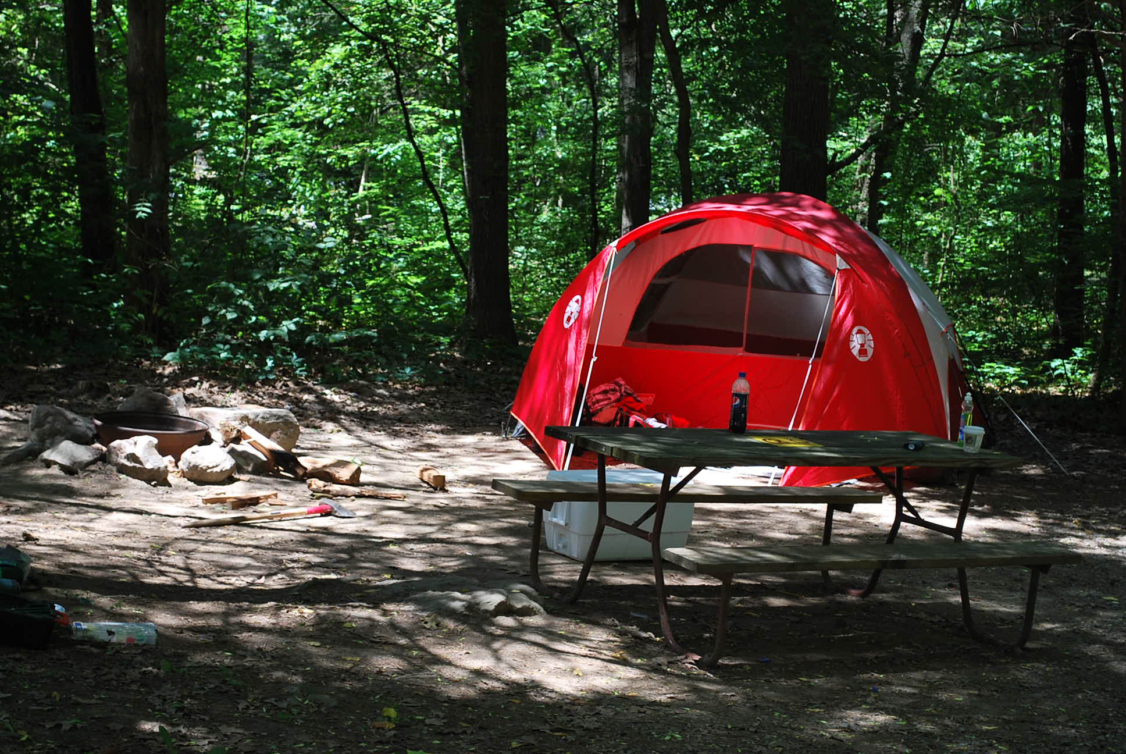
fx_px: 2349
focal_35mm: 75
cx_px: 563
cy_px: 377
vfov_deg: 18.2
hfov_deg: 27.0
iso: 200
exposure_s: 1/125
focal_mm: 50
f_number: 5.6
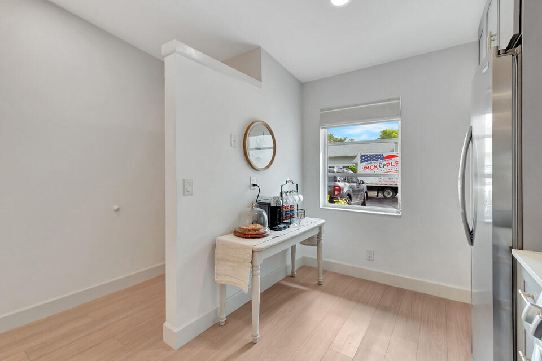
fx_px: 226
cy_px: 180
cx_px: 271
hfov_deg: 100.4
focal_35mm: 15
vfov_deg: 77.3
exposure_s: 1/60
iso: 1000
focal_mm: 10
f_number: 8
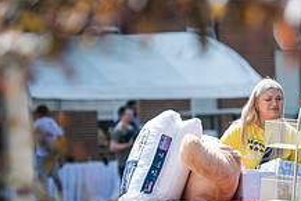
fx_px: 2794
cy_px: 178
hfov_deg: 6.1
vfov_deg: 4.1
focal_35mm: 334
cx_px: 365
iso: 80
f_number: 3.2
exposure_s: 1/500
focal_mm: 125
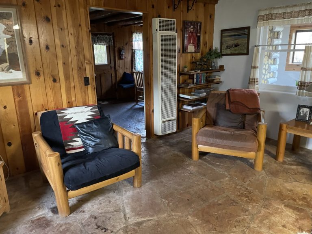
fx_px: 234
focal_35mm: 26
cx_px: 156
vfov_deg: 53.1
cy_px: 117
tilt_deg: -14.2
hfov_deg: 67.3
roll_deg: +0.5
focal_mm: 4.2
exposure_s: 1/30
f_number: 1.6
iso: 640
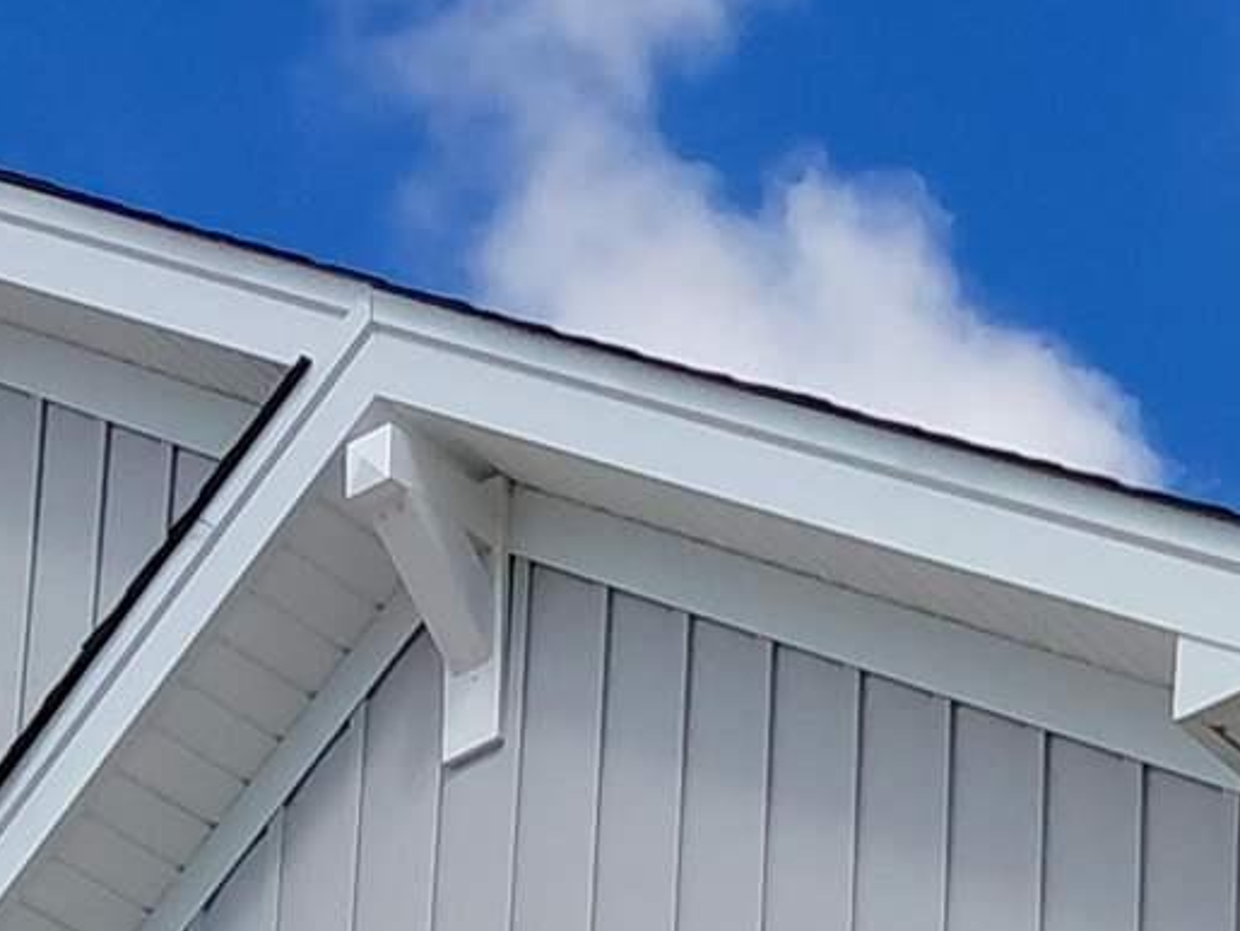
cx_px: 1298
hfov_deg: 13.0
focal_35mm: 149
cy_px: 2634
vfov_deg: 8.6
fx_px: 5341
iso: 50
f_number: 1.8
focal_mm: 4.69
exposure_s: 1/3060
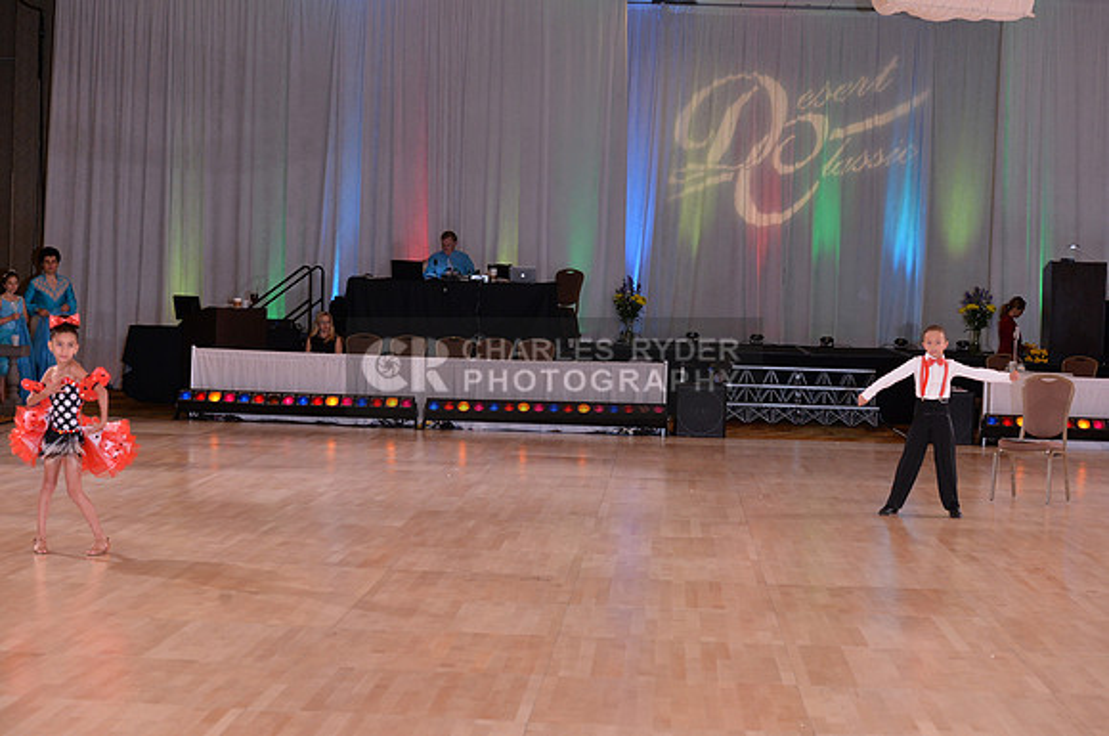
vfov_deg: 19.4
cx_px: 554
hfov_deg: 28.9
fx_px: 2153
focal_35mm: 70
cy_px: 368
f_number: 5.6
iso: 2000
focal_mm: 70
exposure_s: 1/250
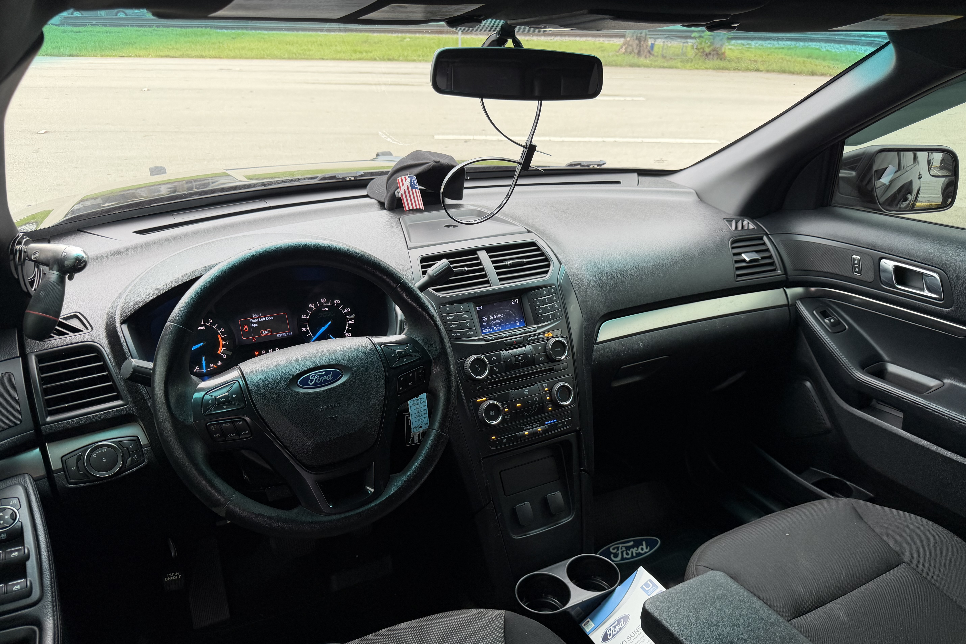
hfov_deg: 71.5
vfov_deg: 51.3
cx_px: 483
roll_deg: -0.7
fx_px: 671
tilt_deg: -26.6
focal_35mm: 25
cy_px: 339
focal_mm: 6.76
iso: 100
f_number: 1.78
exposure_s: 1/121
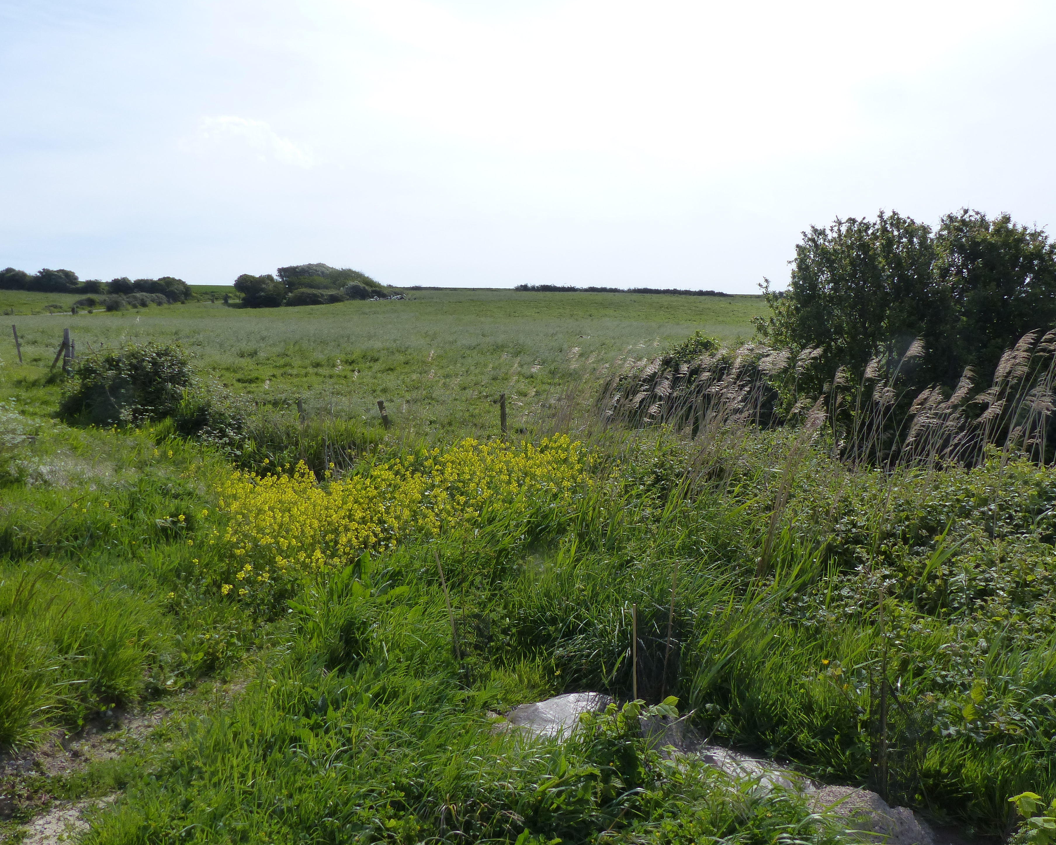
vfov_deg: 53.2
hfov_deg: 64.0
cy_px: 425
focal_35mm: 27
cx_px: 561
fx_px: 844
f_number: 4
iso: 160
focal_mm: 4.5
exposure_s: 1/1300
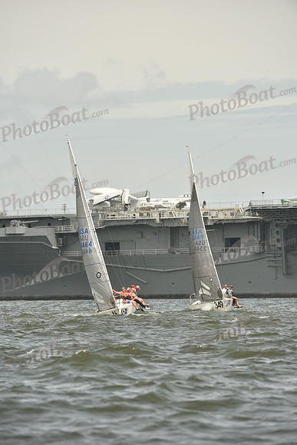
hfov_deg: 4.0
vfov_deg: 6.1
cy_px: 222
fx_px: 4205
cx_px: 148
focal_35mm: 340
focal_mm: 340
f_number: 6.3
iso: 320
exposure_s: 1/1250
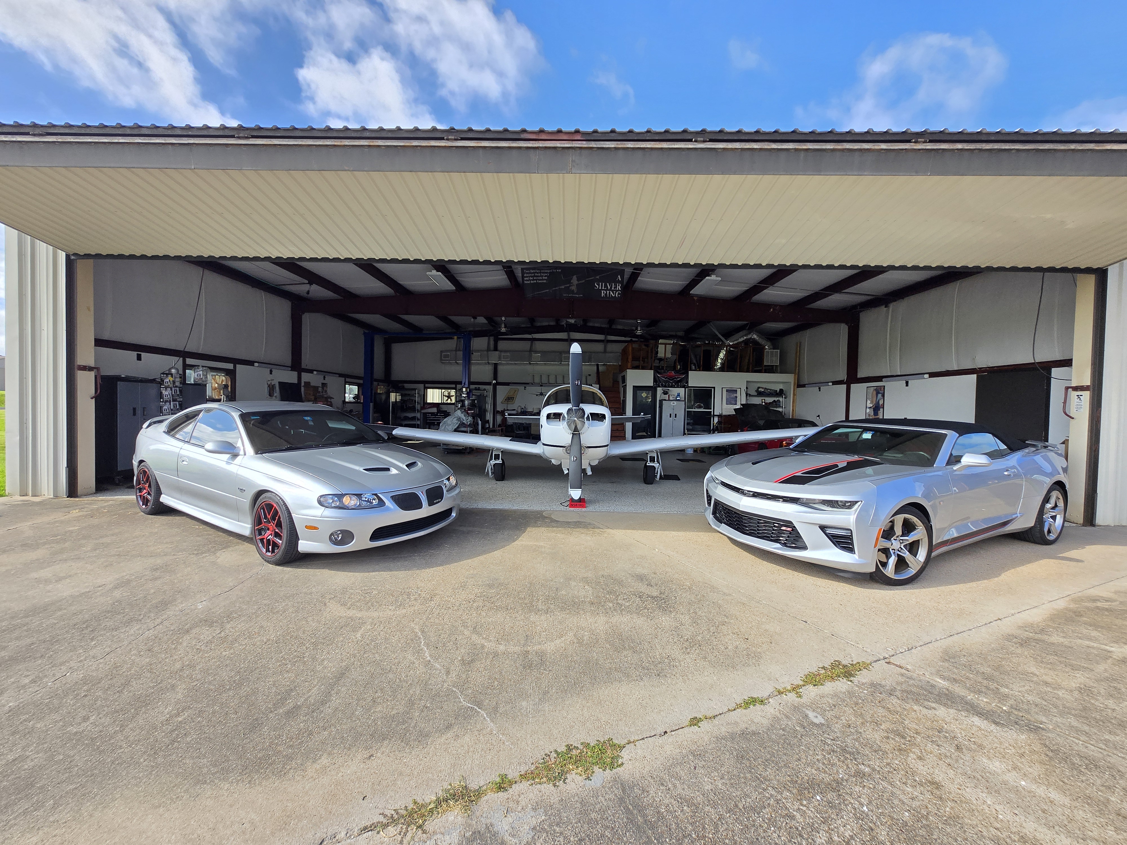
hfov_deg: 106.2
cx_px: 564
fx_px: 423
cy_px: 422
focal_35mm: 13
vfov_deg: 89.9
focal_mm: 1.7
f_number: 2.2
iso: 25
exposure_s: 1/415
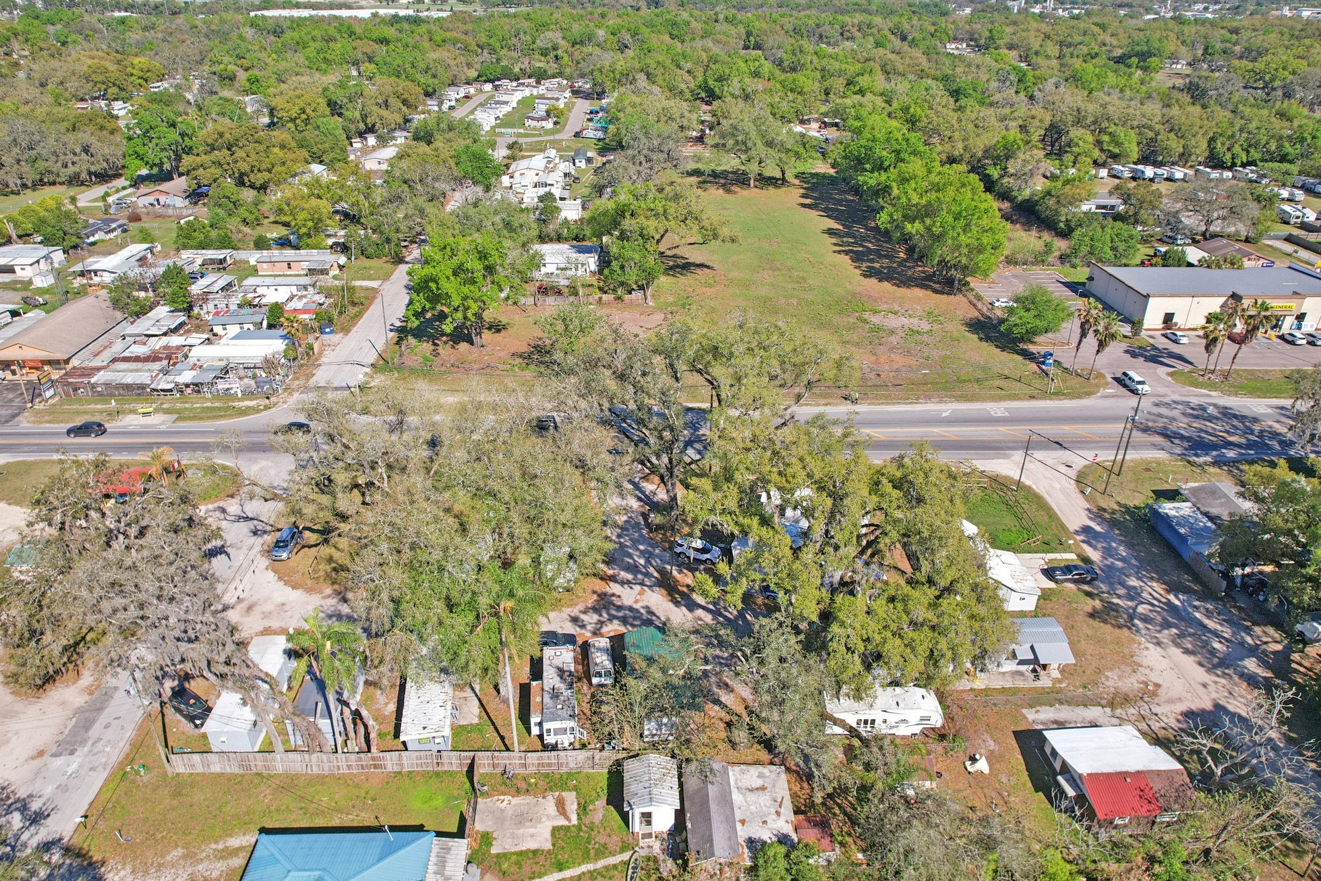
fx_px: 844
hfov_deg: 76.1
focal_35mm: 23
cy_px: 437
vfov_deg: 55.1
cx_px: 657
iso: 100
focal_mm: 8.4
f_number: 2.8
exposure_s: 1/1600
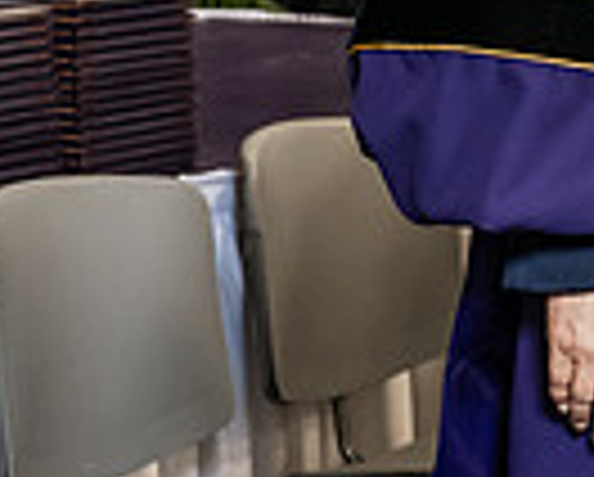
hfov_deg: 6.5
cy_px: -223
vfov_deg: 5.3
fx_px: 5071
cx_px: 1166
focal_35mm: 288
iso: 2500
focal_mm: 70
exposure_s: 1/200
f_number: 5
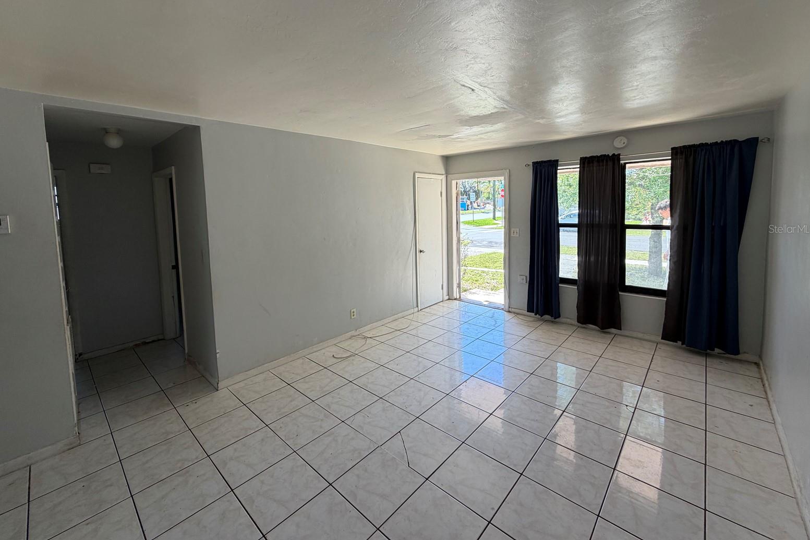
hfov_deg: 100.4
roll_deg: +0.9
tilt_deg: -3.4
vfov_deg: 76.8
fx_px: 337
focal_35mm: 15
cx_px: 401
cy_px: 229
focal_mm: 2.22
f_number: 2.2
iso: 64
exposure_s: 1/121
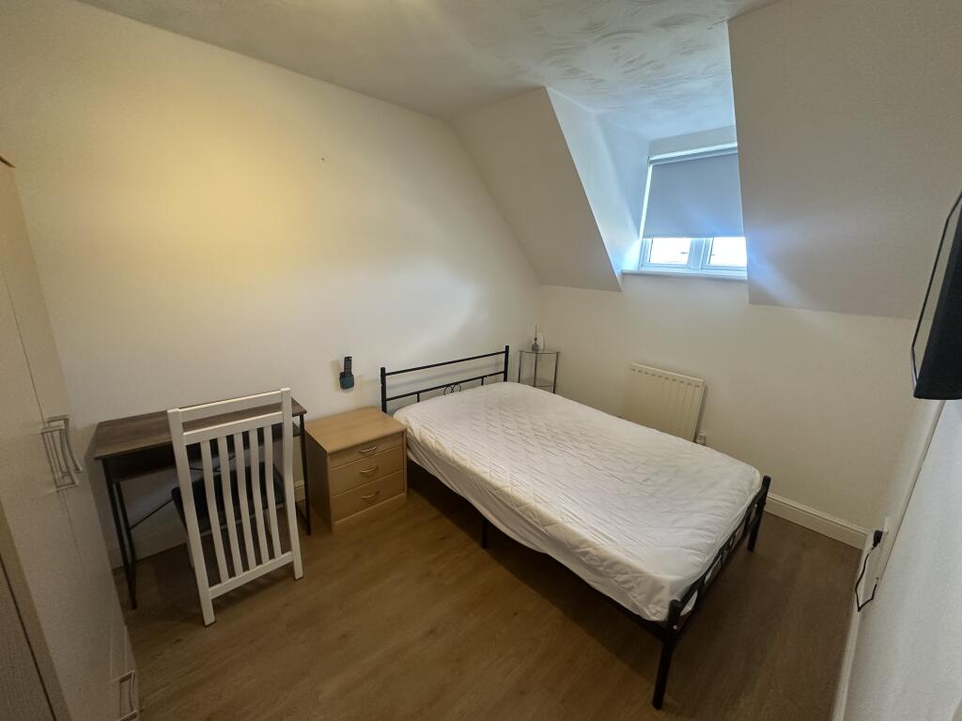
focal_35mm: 14
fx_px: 389
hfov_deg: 102.1
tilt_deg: -15.0
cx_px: 481
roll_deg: -1.9
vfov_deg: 85.7
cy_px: 360
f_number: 2.2
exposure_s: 1/100
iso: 320
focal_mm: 2.22
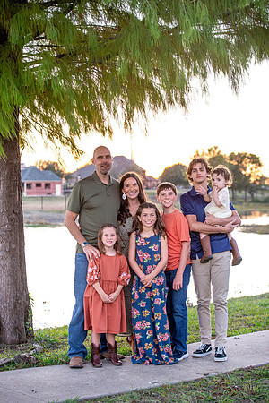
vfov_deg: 28.8
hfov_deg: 19.5
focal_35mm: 70
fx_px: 785
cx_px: 134
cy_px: 202
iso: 640
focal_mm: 70
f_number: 3.2
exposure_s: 1/200
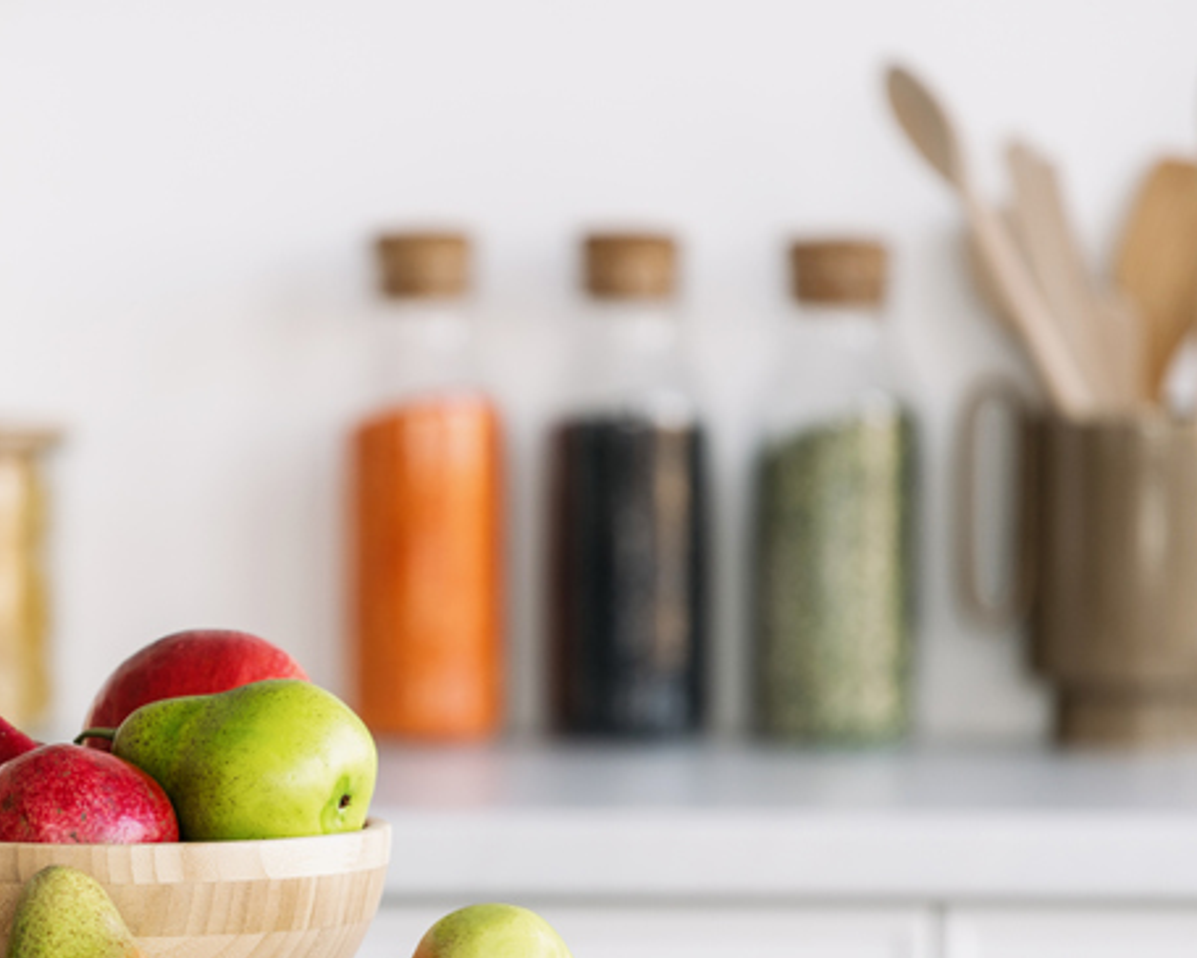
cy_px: 584
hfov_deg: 6.5
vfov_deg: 5.2
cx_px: 423
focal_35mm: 298
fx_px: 10559
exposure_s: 1/50
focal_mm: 200
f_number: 4
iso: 200
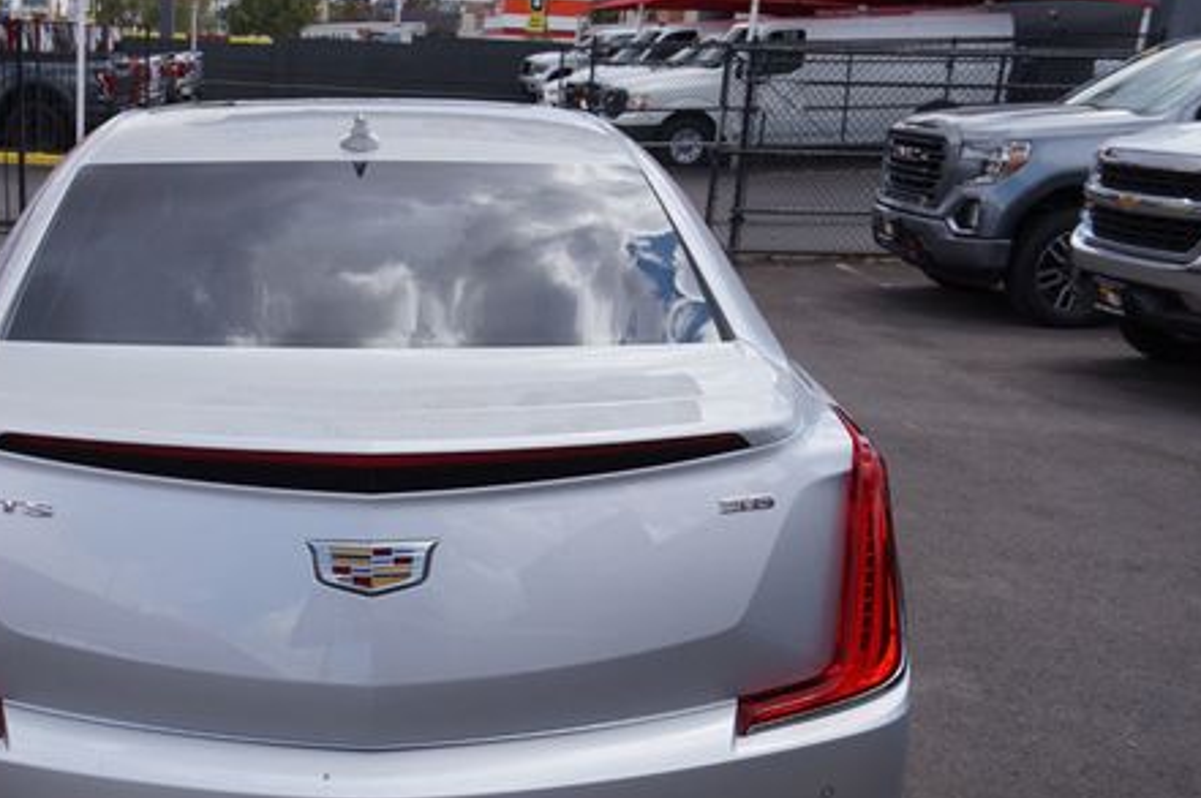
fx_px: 1524
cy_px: 569
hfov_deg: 42.2
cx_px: 357
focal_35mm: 46
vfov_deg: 29.0
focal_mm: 21
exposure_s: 1/250
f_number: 8
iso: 100
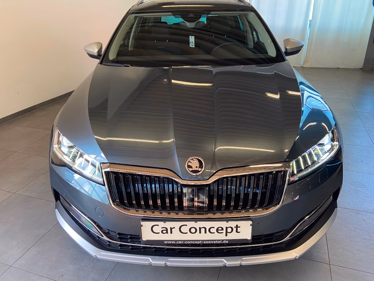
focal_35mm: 27
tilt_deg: -24.8
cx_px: 182
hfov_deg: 65.3
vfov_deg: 51.4
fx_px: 292
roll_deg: +1.3
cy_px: 139
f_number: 1.8
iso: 80
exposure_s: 1/50
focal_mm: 4.25
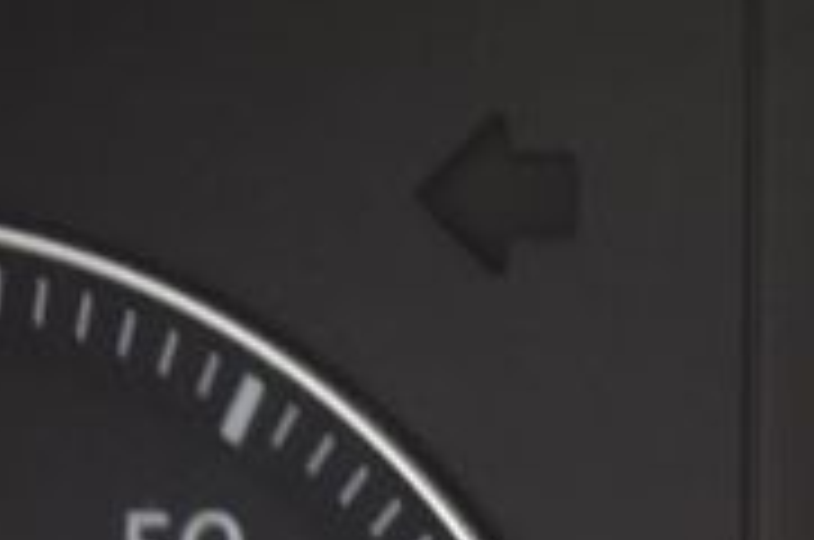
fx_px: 6585
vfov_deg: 4.7
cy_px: 882
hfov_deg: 6.9
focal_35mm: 292
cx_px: 1331
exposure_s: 1/15
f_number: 6.3
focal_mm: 55
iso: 400
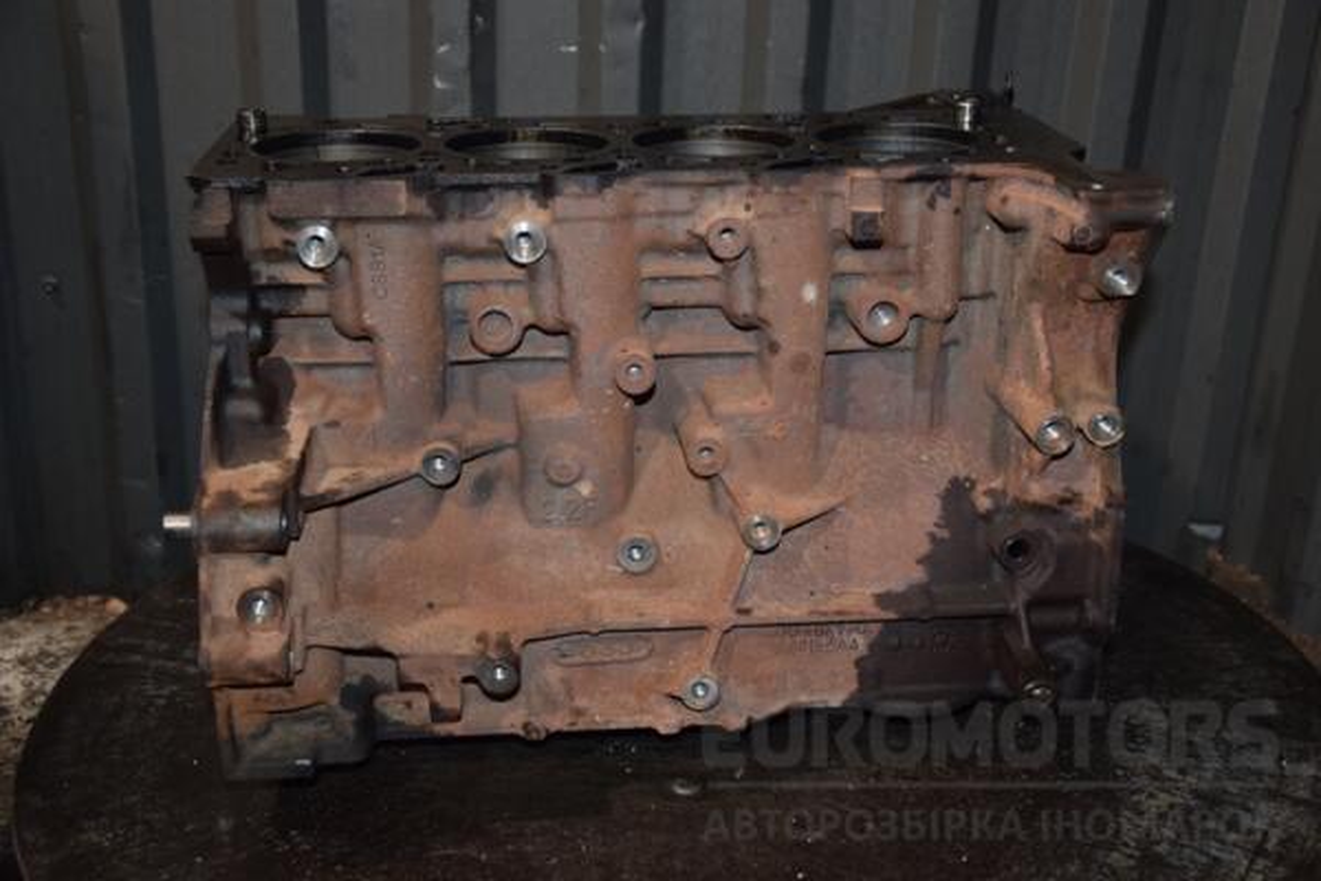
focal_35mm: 45
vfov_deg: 29.9
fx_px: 1651
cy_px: 440
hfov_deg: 43.6
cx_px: 660
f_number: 5
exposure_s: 1/60
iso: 800
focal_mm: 30
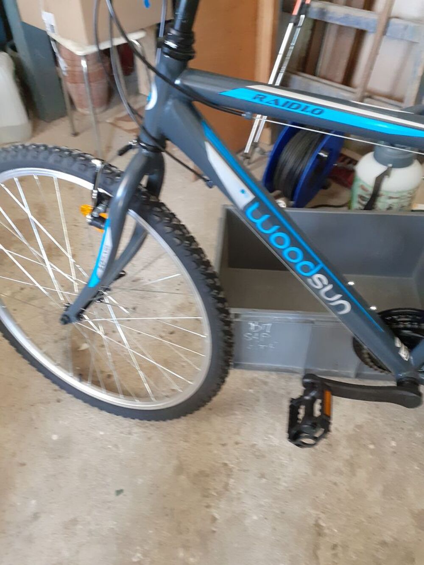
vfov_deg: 65.3
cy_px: 282
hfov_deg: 51.4
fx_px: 441
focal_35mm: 27
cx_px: 212
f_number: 1.9
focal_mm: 3.6
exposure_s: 1/25
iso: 400
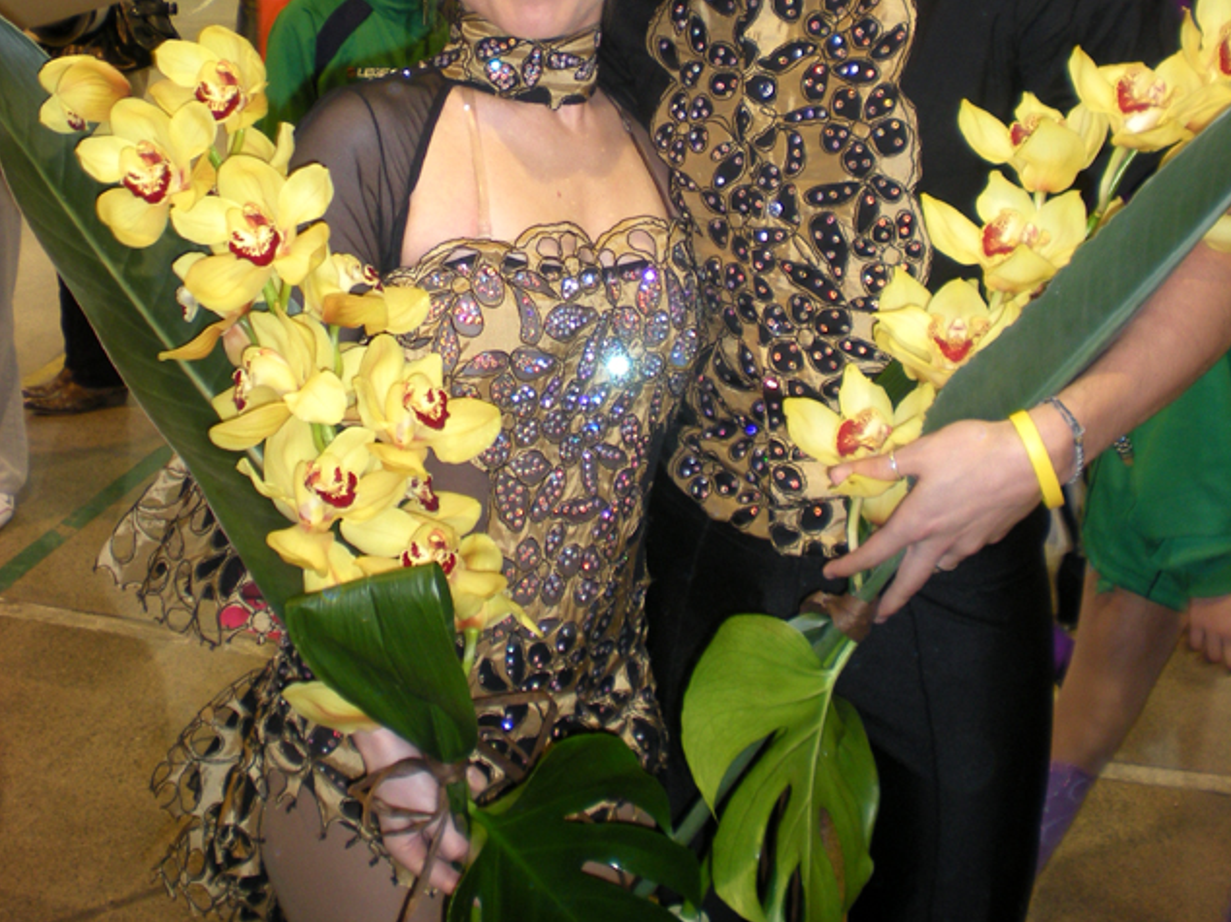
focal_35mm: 51
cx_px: 616
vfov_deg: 28.1
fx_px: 1813
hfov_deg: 37.5
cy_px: 235
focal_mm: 6.3
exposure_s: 1/30
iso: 89
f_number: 3.1
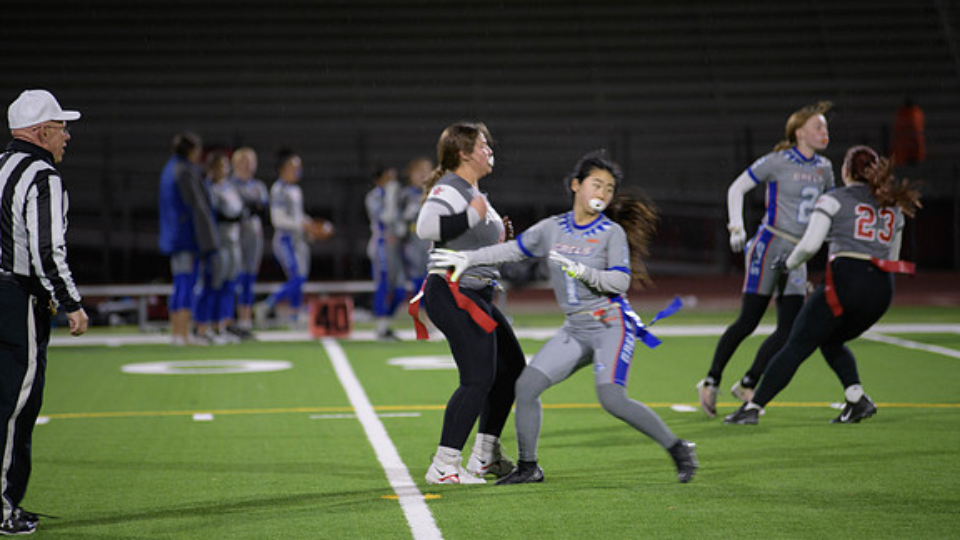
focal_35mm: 211
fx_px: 5371
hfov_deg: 10.2
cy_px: 239
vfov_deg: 5.8
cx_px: 480
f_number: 2.8
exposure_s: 1/200
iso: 1000
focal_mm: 200
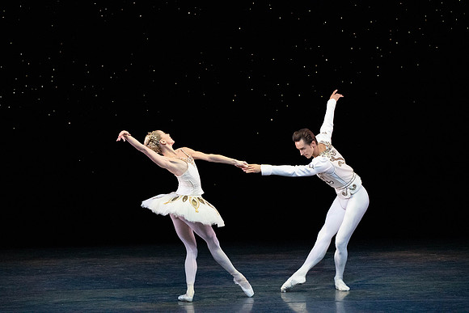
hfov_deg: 6.4
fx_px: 4183
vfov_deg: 4.3
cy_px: 156
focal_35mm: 321
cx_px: 234
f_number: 11
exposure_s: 1/400
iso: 20000
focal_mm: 321
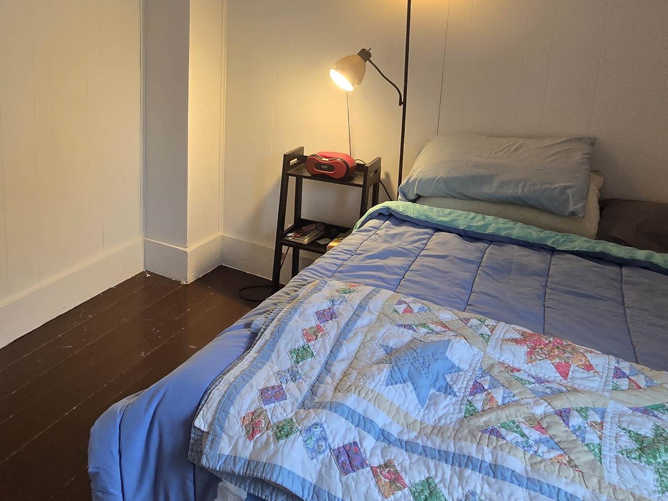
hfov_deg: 64.0
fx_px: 521
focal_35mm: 27
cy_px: 127
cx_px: 236
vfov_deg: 49.4
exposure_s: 1/60
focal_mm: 2.2
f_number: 2.2
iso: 80
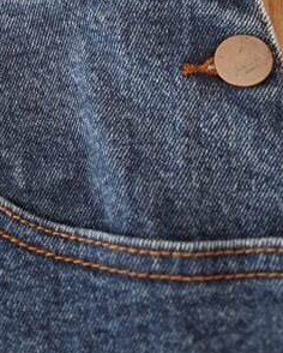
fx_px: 637
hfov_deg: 24.6
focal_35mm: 61
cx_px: 49
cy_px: 24
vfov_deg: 29.4
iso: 320
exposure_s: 1/50
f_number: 1.8
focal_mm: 5.54
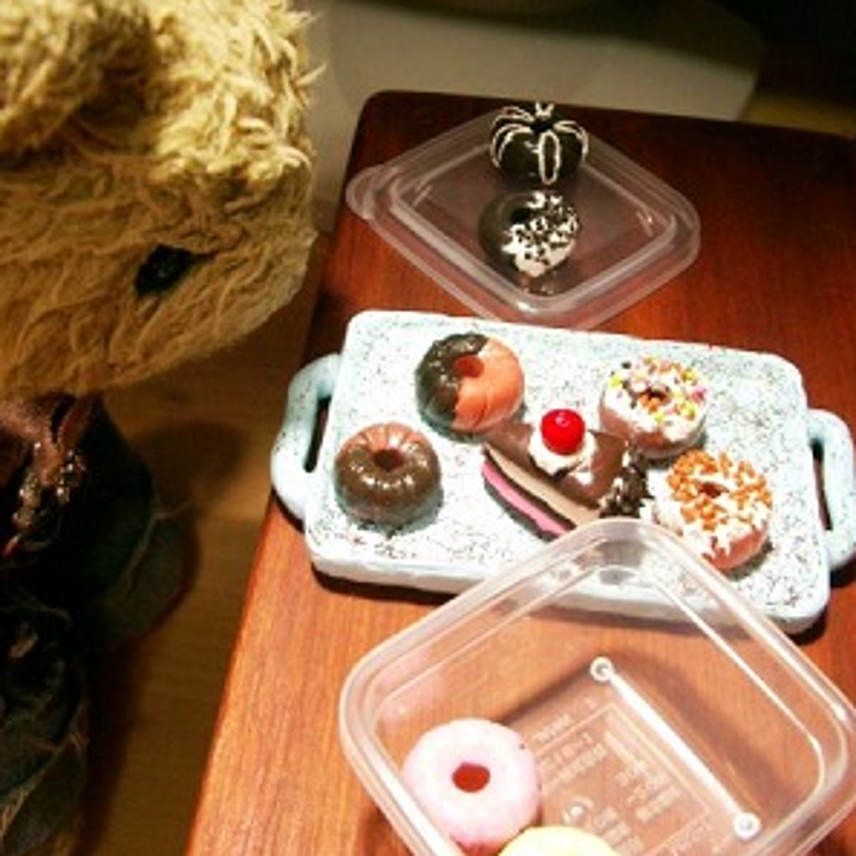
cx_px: 380
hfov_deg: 38.3
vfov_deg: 38.3
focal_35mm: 44
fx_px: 1231
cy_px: 427
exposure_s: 1/13
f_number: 2.6
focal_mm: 7.6
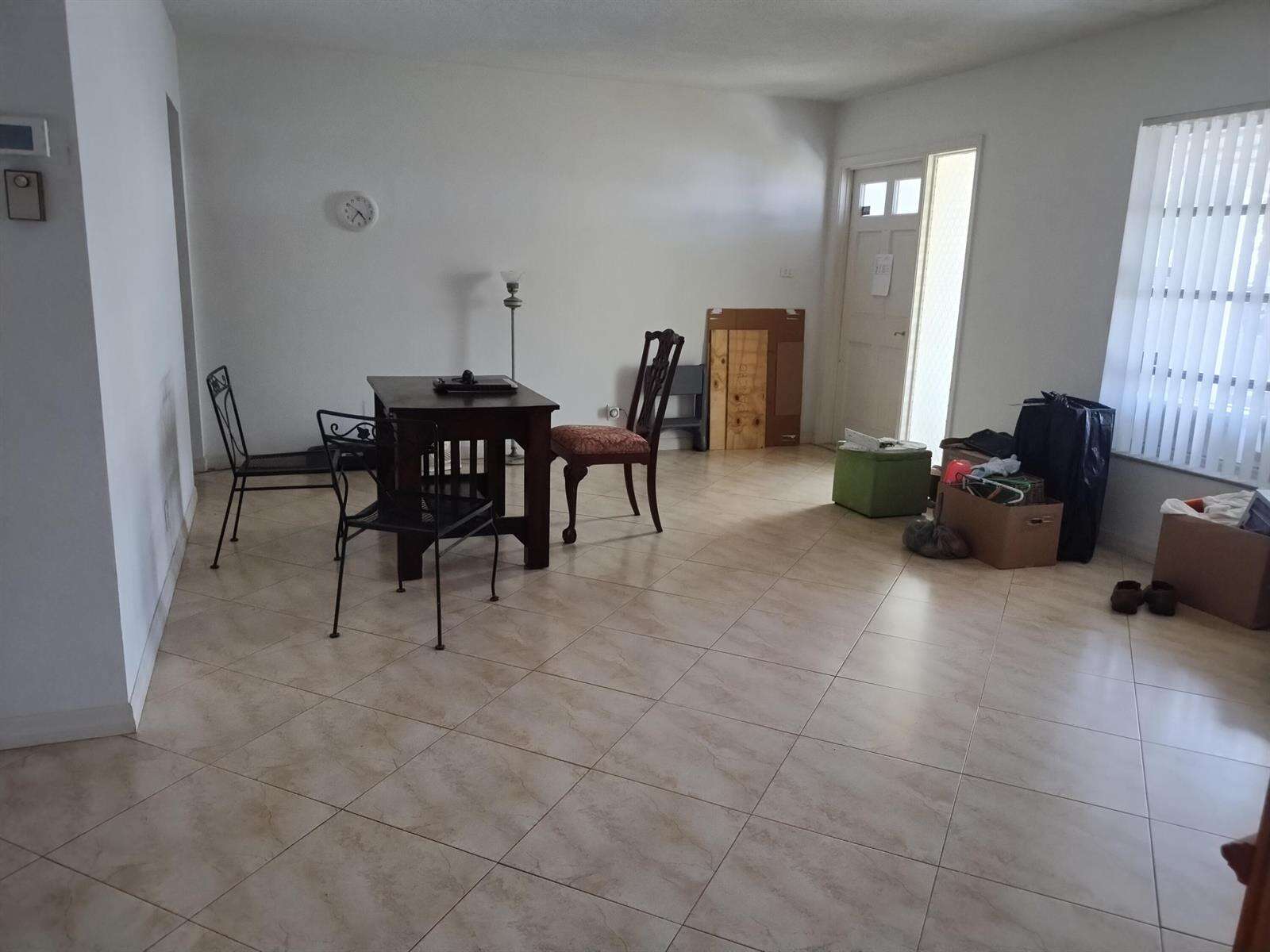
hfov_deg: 69.4
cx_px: 635
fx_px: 917
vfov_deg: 54.9
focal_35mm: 25
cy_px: 476
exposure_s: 1/120
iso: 173
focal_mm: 4.71
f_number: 1.7
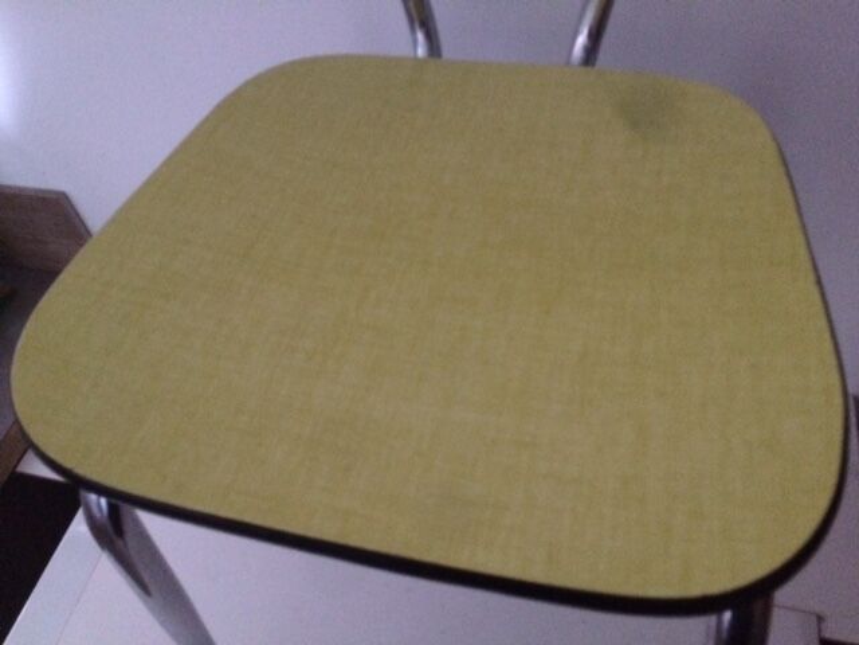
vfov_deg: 48.2
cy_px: 322
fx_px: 720
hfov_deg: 61.7
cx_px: 430
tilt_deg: -50.1
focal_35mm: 29
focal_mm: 4.15
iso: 640
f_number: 2.2
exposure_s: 1/17
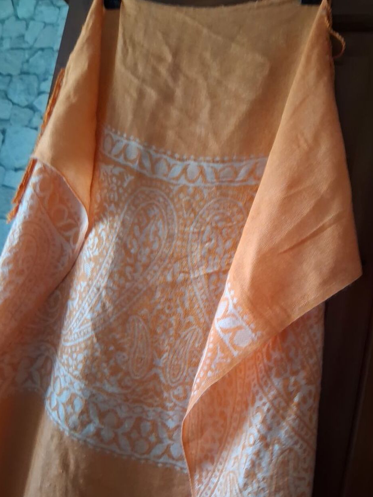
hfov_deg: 49.7
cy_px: 266
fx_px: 402
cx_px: 199
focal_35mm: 28
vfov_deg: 63.4
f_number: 1.8
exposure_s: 1/24
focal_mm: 3.98
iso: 500
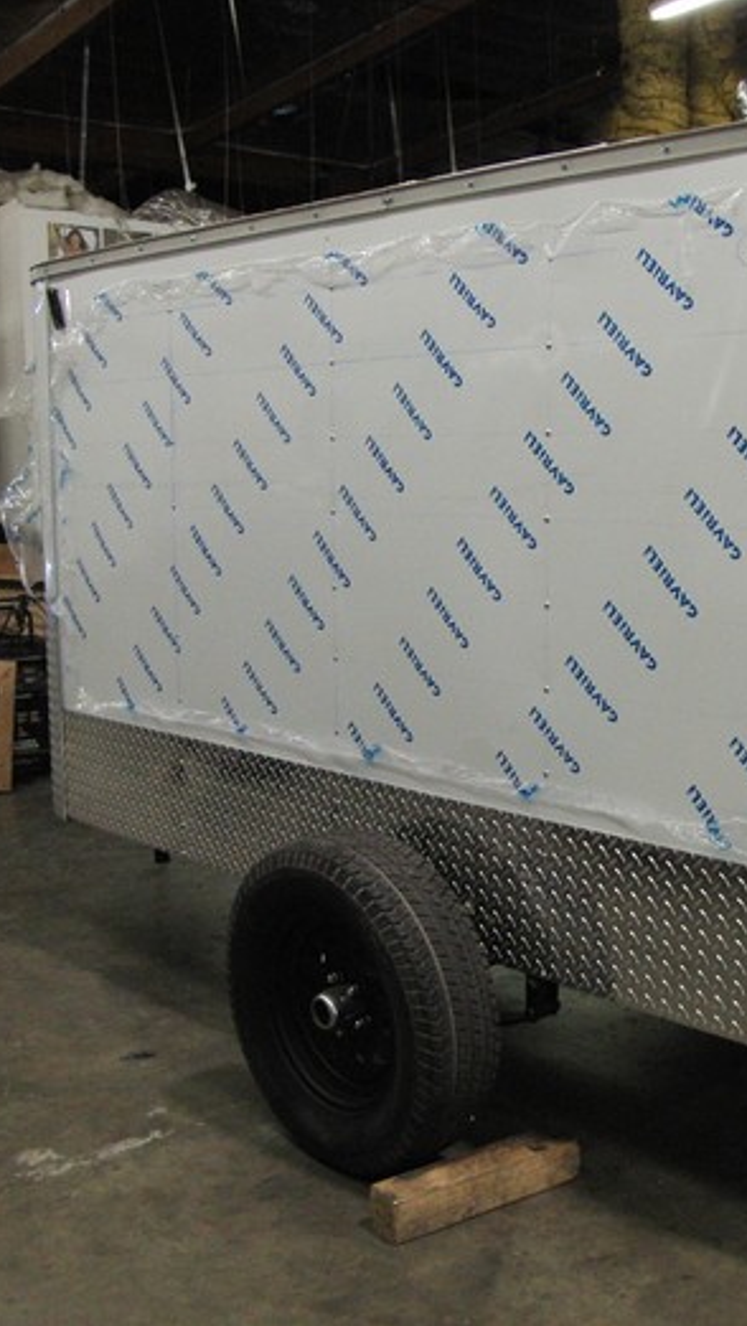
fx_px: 1337
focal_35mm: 38
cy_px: 662
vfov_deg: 52.8
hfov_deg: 30.2
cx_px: 633
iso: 400
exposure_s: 1/50
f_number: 2.8
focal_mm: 4.6
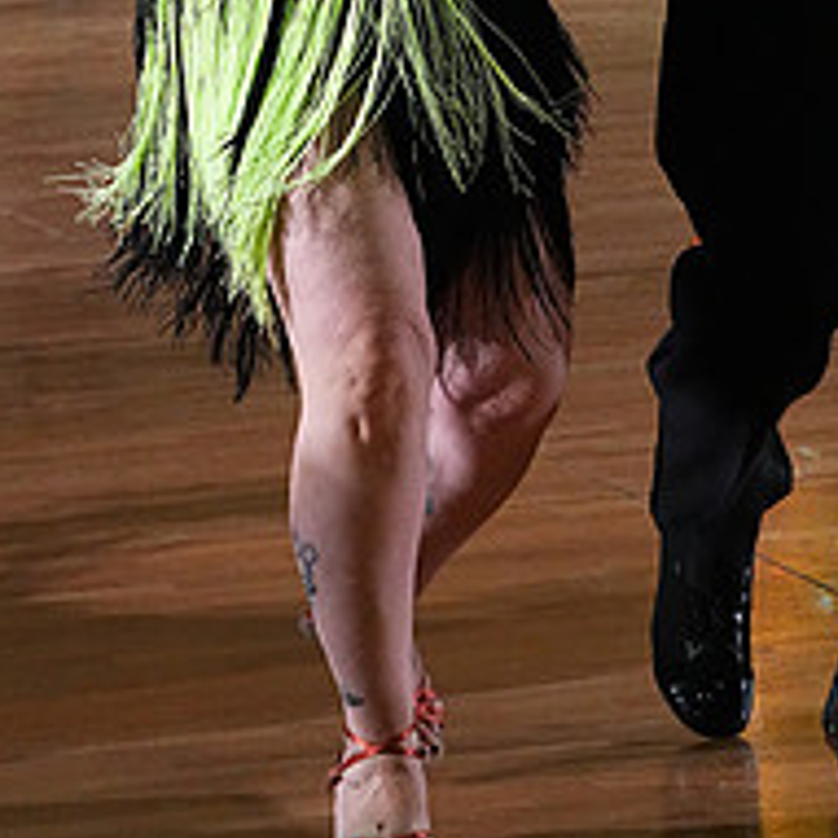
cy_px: -215
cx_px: 476
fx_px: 5505
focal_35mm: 201
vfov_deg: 8.6
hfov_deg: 8.7
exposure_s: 1/400
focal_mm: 78
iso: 8000
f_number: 7.1
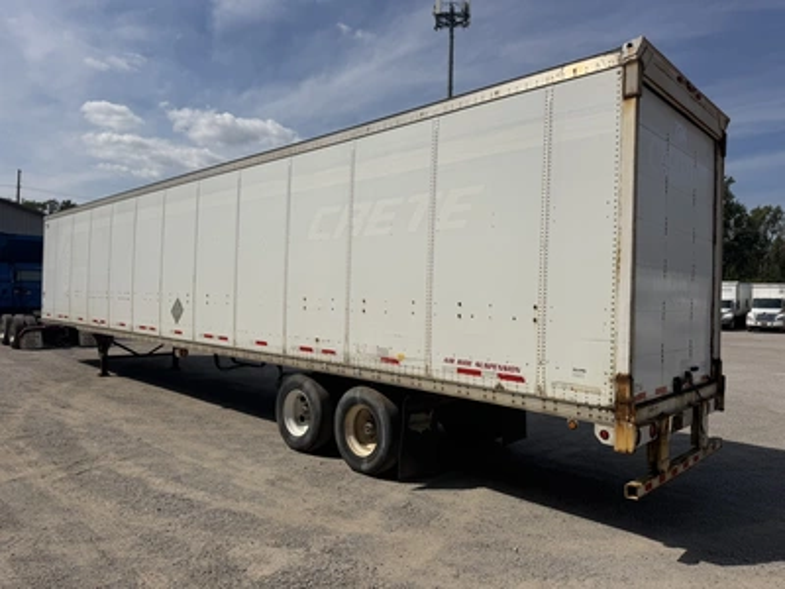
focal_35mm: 24
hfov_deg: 71.6
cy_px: 294
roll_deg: -2.2
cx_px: 392
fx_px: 544
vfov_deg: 56.8
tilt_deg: -0.9
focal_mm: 6.76
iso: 80
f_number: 1.78
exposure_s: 1/11905
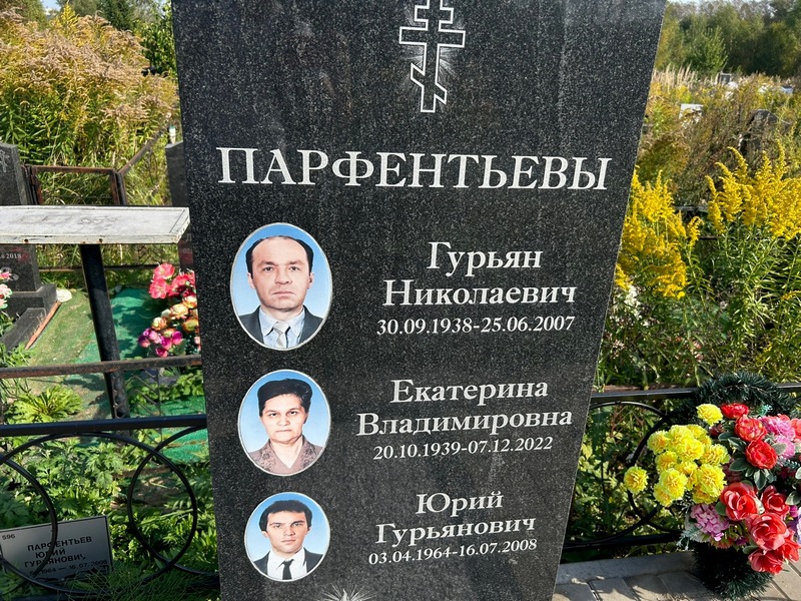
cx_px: 400
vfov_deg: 53.1
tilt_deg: -23.1
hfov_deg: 67.3
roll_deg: -3.3
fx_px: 602
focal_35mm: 26
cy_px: 300
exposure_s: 1/3968
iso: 50
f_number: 1.5
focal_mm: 5.7
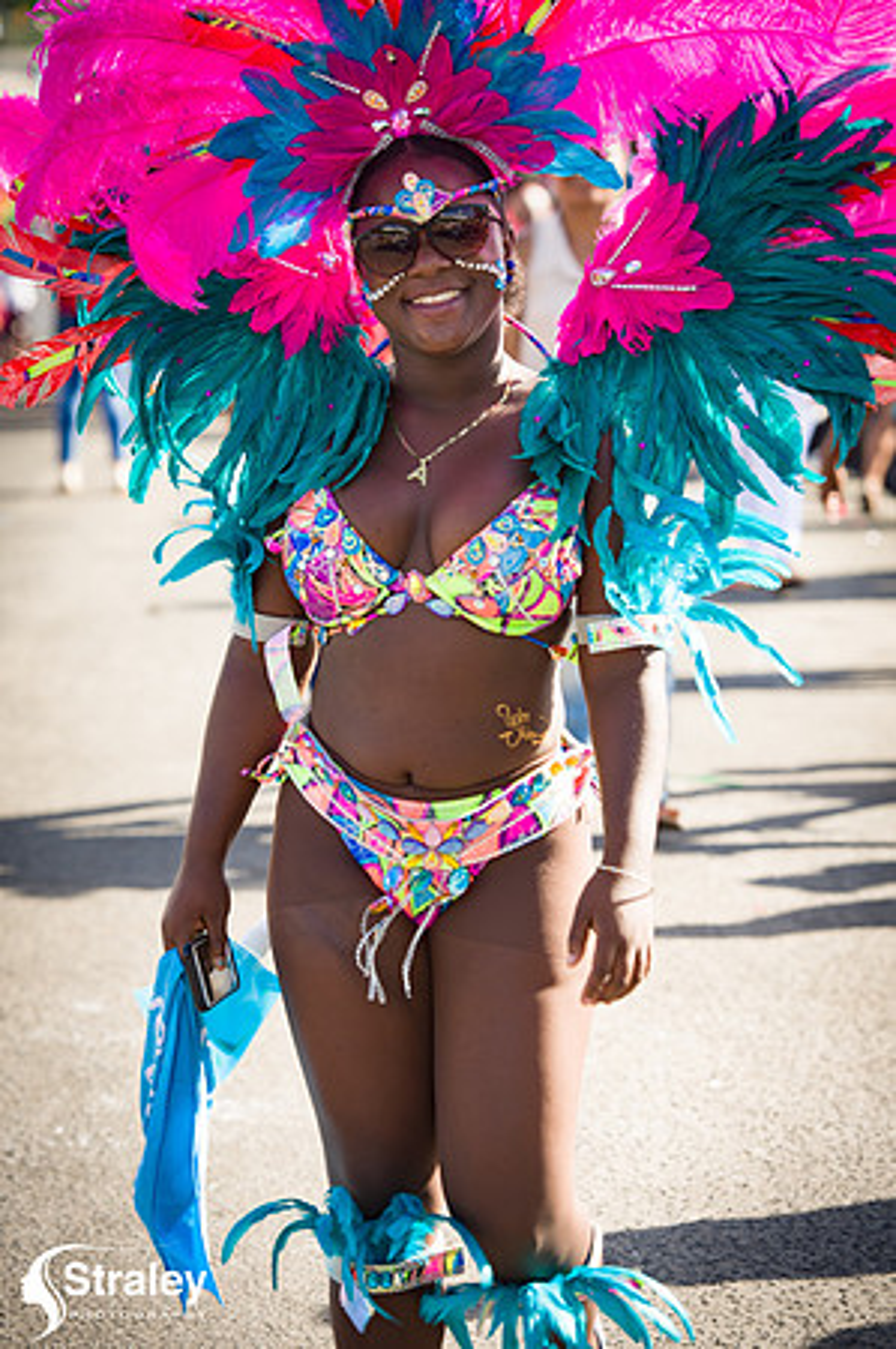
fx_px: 4565
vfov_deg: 16.8
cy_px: 674
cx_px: 448
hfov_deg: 11.2
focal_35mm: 122
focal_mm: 122
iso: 100
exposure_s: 1/200
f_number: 5.6
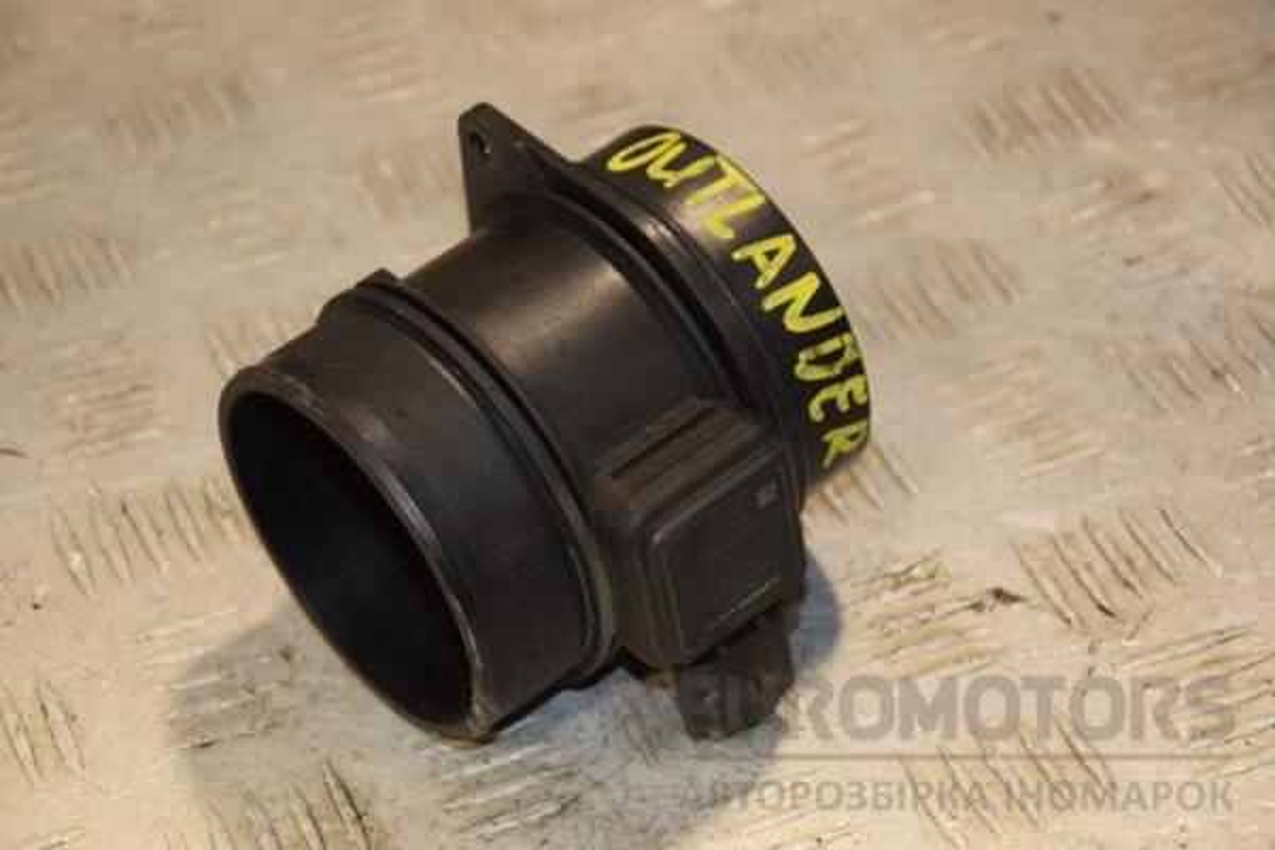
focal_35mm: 105
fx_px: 3718
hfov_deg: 19.5
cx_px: 638
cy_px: 425
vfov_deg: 13.0
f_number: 5.3
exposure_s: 1/200
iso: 800
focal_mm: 70
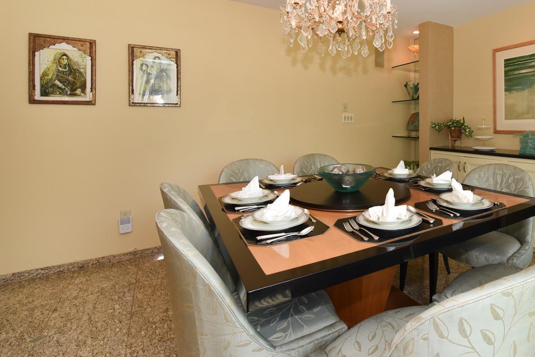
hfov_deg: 80.0
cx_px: 374
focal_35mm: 20
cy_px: 120
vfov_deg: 60.5
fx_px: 297
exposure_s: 1/125
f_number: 9
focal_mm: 14
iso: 1600
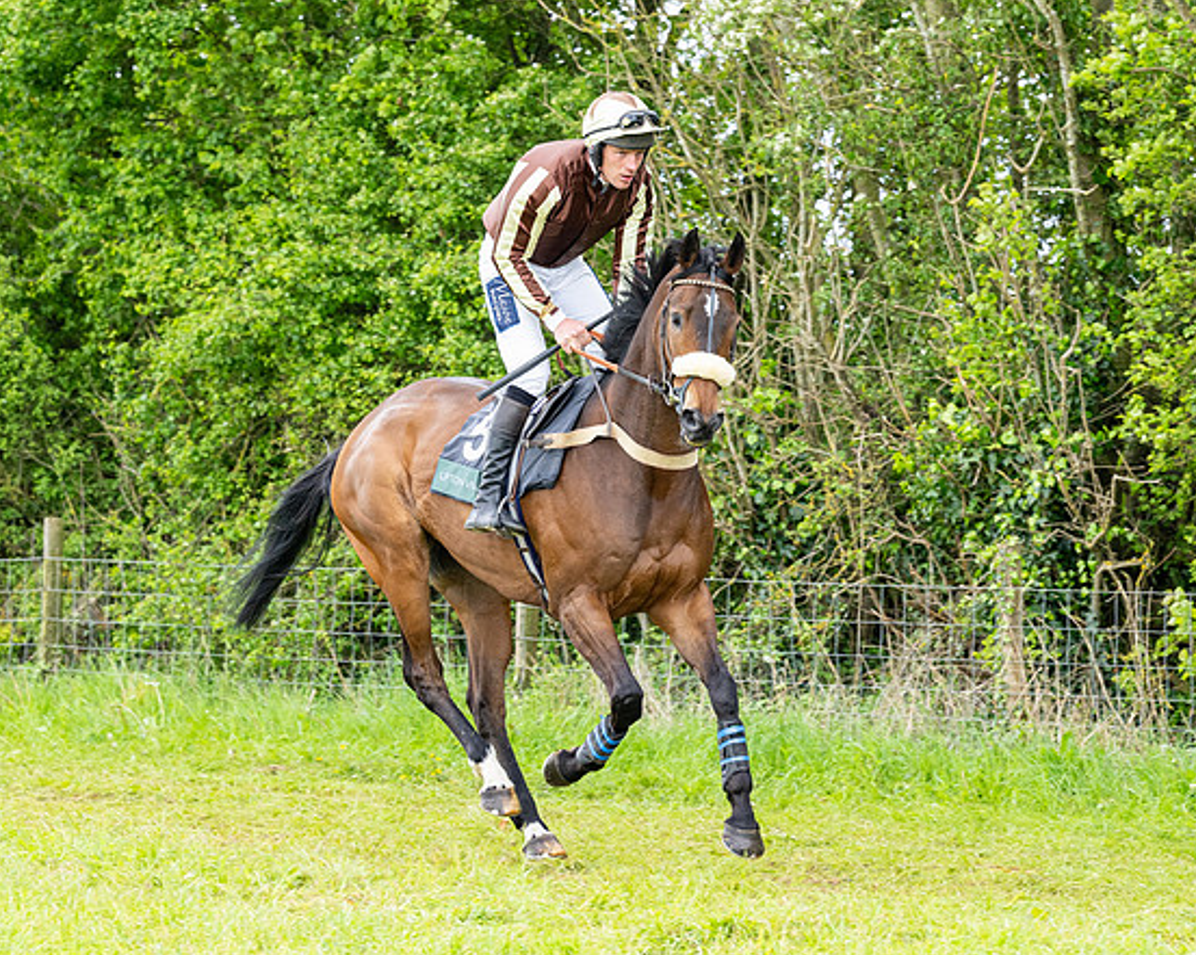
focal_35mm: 213
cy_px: 452
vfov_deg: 7.3
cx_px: 597
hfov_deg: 9.1
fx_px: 7536
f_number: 5
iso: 400
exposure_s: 1/500
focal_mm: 140
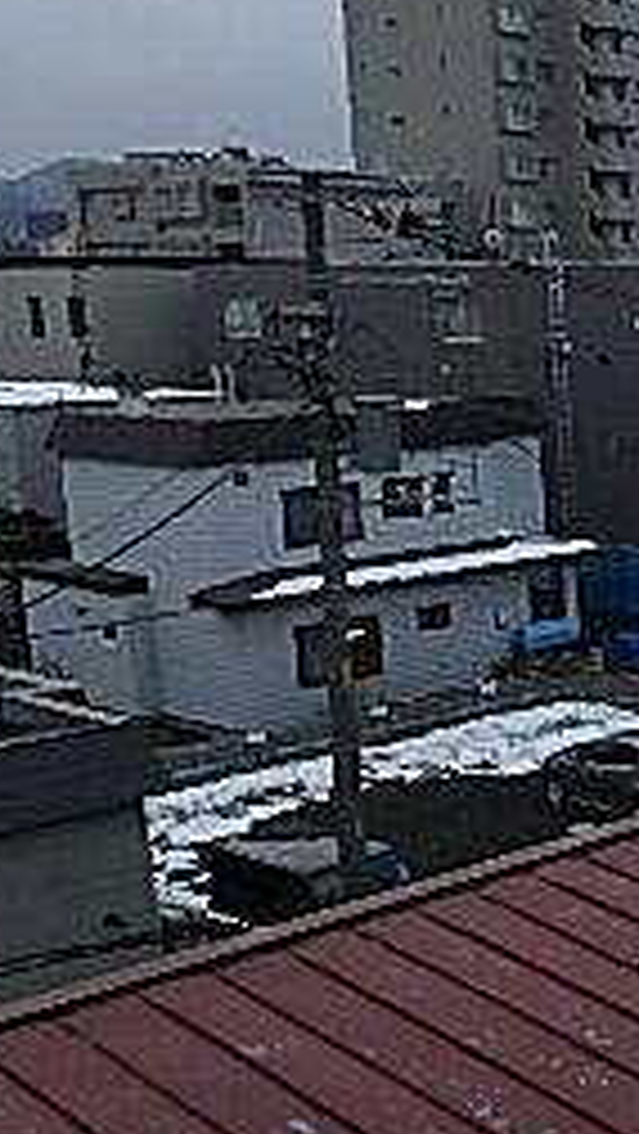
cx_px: 1296
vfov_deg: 35.9
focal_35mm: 58
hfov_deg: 16.0
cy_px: 688
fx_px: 1745
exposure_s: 1/800
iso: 125
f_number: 3.5
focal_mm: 3.7
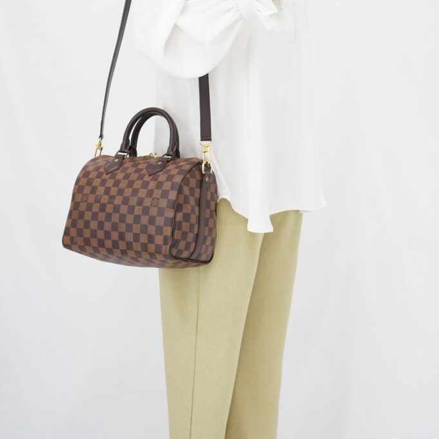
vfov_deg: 26.7
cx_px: 220
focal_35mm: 64
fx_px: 918
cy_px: 136
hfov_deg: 26.9
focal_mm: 50
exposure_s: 1/8
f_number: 6.3
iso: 640
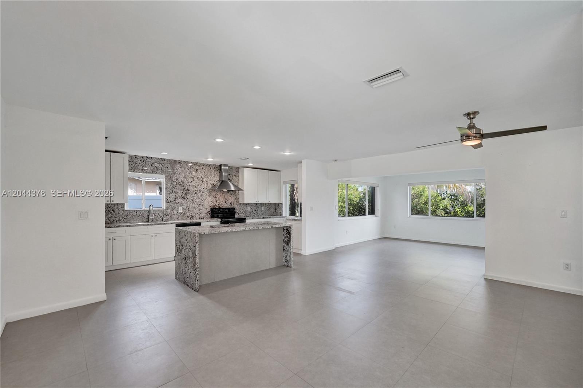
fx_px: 227
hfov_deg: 104.3
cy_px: 194
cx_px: 292
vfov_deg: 81.1
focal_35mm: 14
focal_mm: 14
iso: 1250
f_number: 3.5
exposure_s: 1/320
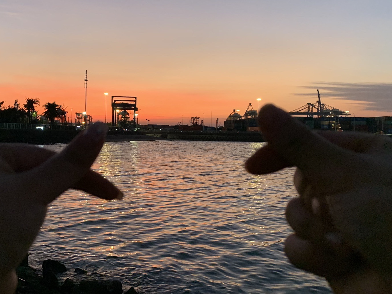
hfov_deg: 48.8
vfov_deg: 37.7
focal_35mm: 38
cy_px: 155
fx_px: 430
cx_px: 164
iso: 400
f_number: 1.8
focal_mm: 4.25
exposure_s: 1/58
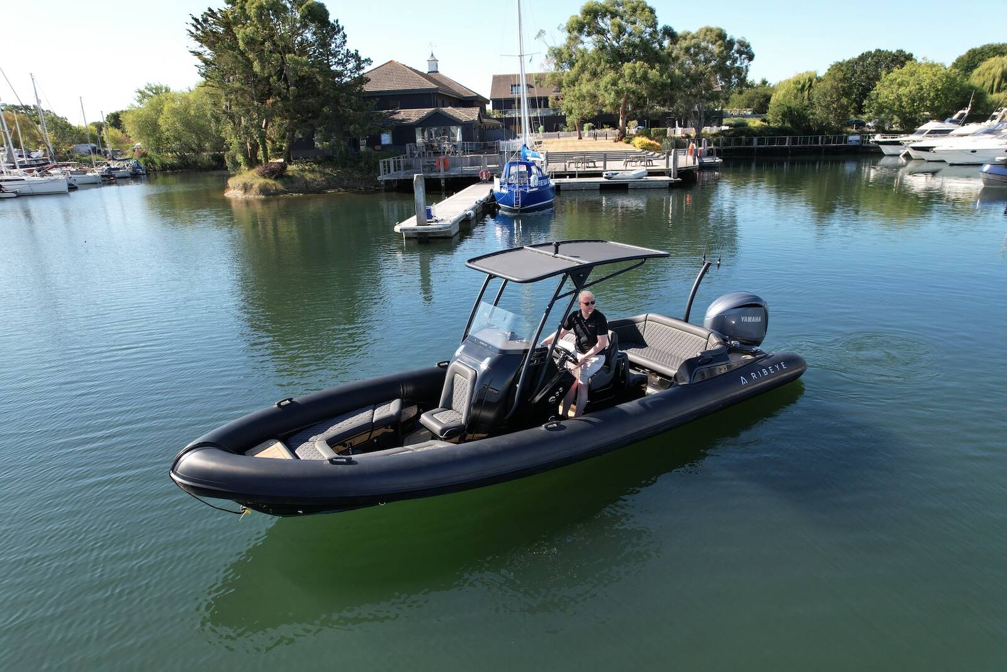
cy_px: 336
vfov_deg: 57.2
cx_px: 504
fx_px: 615
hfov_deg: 78.6
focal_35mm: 22
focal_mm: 8.38
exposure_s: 1/800
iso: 110
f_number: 2.8
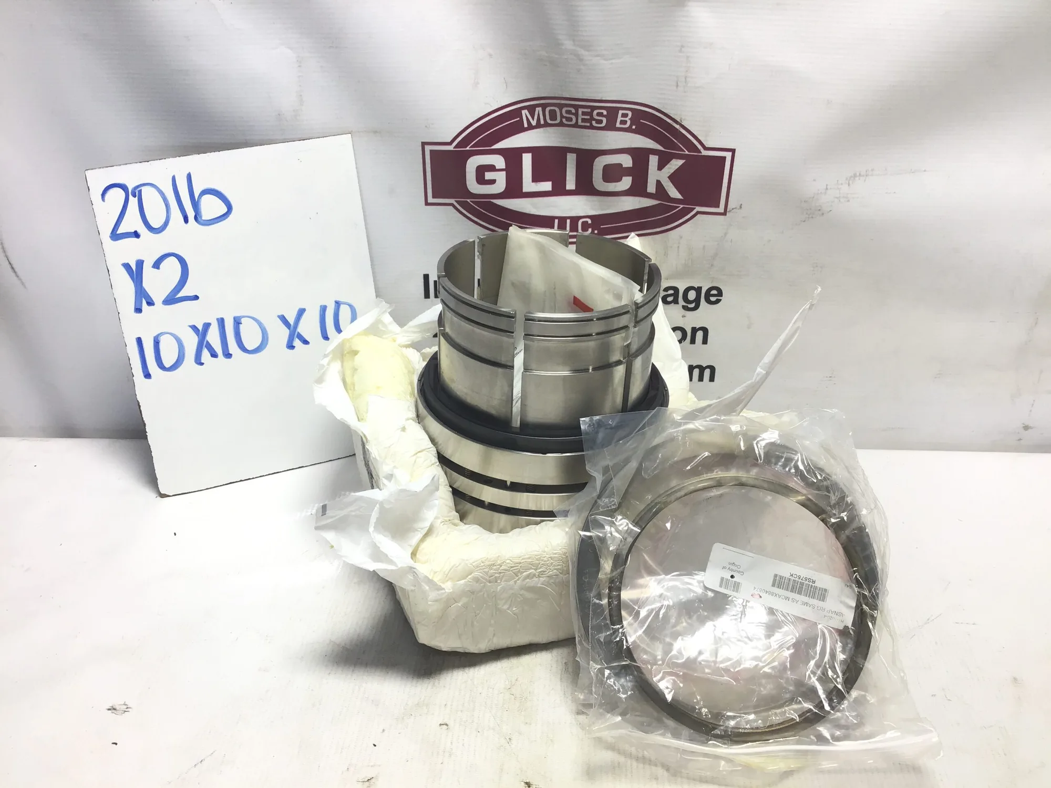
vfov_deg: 45.4
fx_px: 941
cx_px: 526
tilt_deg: -30.9
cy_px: 394
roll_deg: -1.7
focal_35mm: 31
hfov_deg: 58.4
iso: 25
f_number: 2.4
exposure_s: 1/120
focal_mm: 3.3
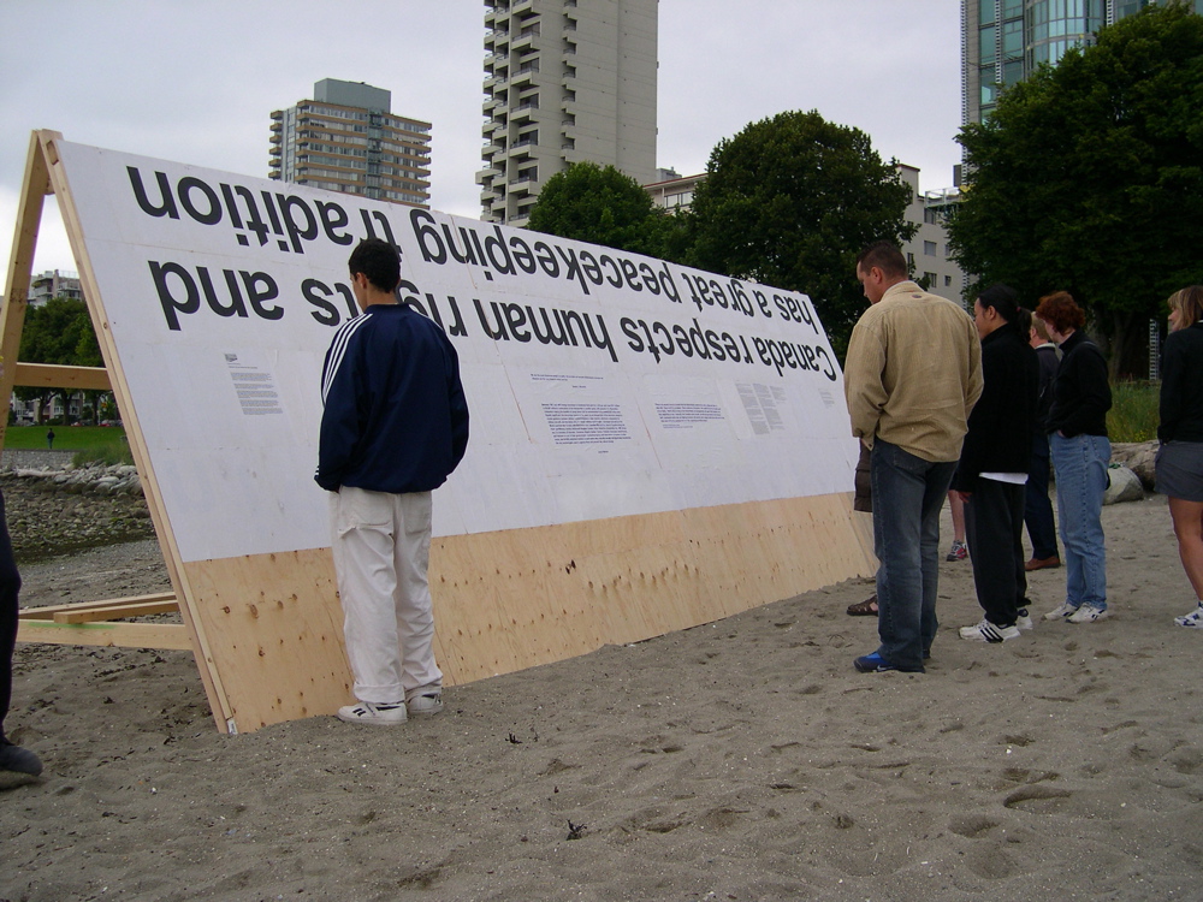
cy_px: 451
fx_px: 1321
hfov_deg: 49.0
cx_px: 602
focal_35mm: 38
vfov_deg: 37.7
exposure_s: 1/423
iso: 100
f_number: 2.8
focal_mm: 8
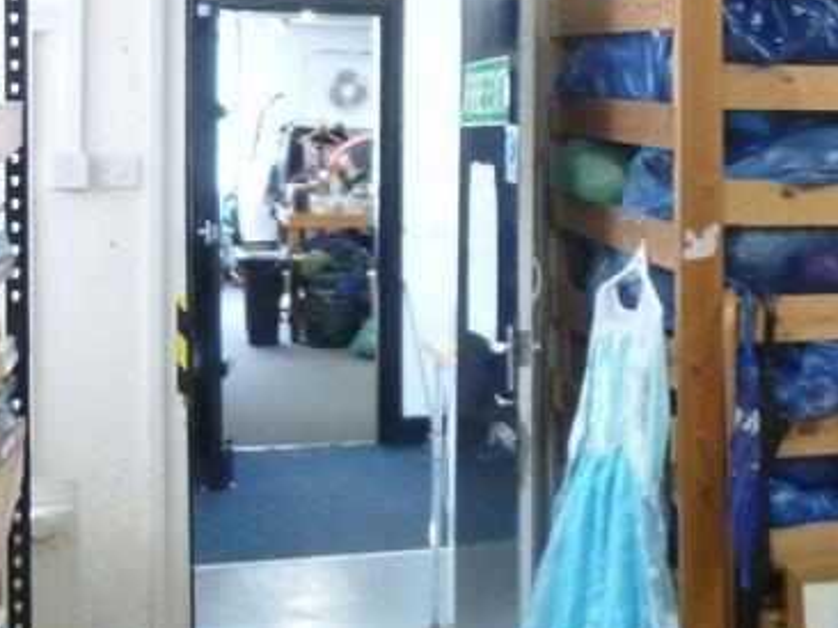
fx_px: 1693
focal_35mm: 70
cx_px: 843
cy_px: 220
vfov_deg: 20.9
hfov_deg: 26.3
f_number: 3.1
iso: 400
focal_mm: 4.5
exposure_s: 1/30
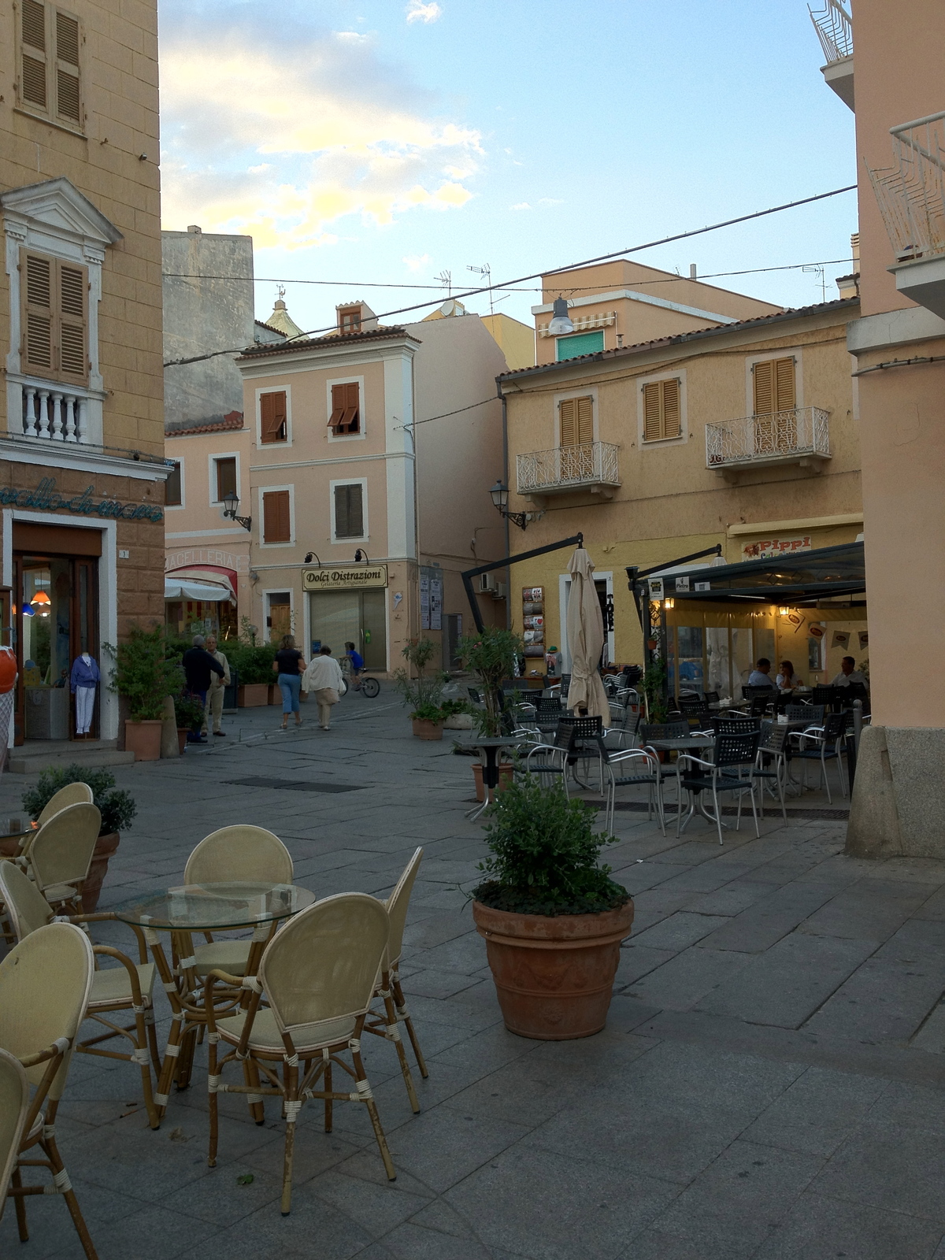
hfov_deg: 40.7
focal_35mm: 35
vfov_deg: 52.6
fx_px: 1274
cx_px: 472
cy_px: 630
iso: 64
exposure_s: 1/136
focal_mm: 4.28
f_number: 2.4
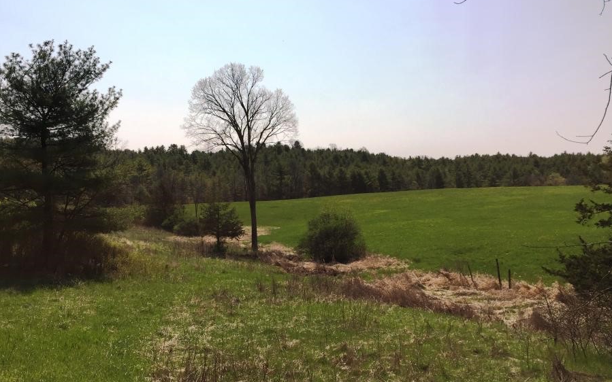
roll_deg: +0.1
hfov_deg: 55.3
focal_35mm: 35
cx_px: 293
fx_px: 584
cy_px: 197
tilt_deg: -1.7
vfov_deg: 36.3
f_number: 2.2
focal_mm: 4.15
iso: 32
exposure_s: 1/3968
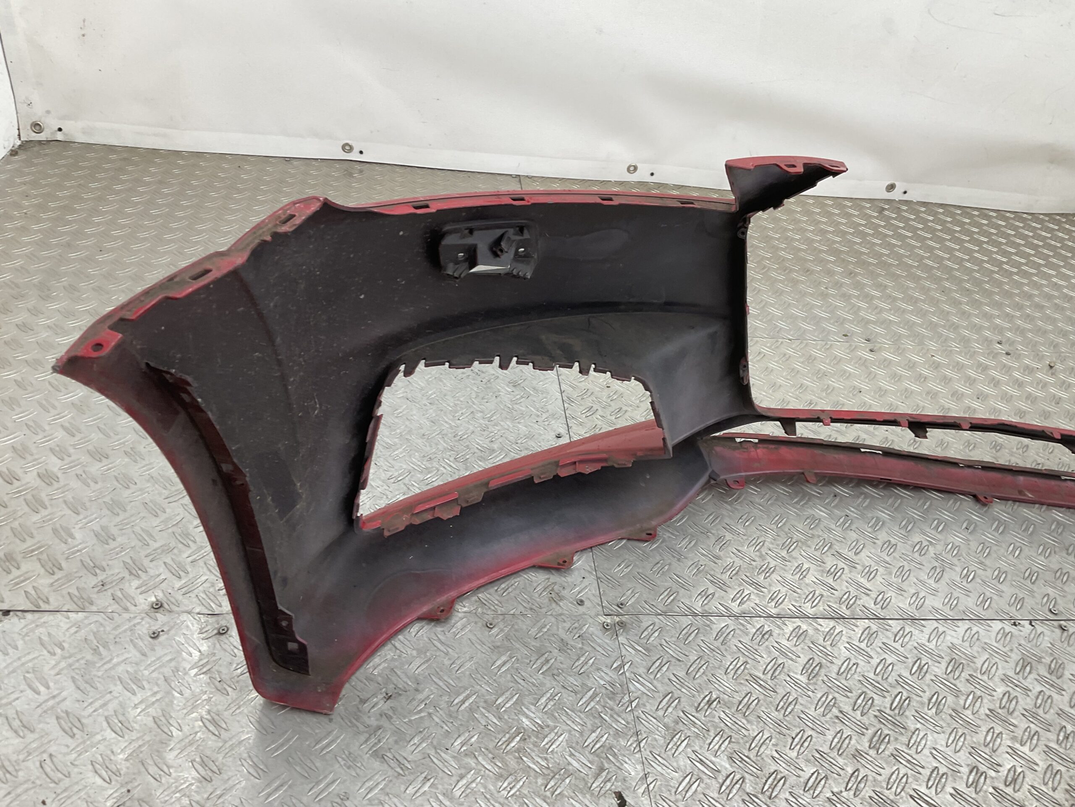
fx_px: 901
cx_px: 538
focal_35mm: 29
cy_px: 404
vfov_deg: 48.2
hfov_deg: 61.7
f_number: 1.8
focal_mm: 3
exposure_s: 1/120
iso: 32
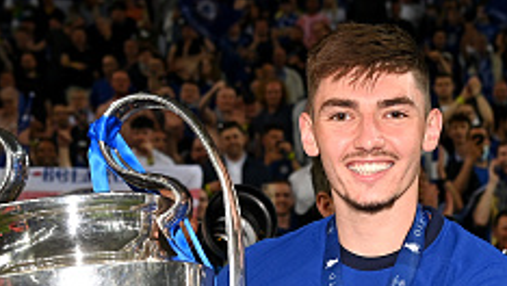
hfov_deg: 21.1
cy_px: 325
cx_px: 340
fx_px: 1359
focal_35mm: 101
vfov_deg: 11.8
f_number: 5.6
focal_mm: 38
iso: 1000
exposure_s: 1/500
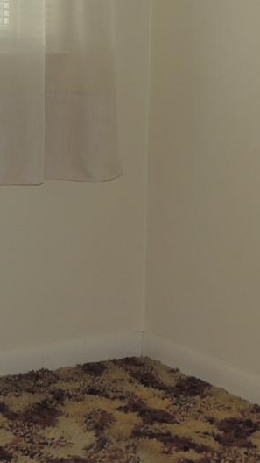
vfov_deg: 19.2
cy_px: 22
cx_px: -12
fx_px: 1336
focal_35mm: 109
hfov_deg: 11.0
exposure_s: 1/80
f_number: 3.2
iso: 100
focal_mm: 5.8
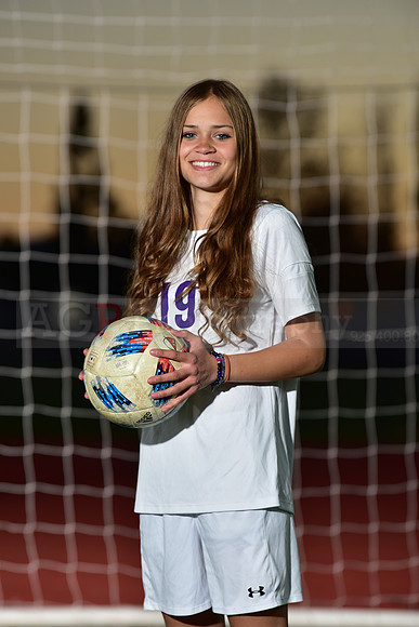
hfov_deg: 6.9
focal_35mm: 200
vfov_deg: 10.3
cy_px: 314
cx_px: 210
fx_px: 3489
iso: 250
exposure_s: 1/200
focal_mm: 200
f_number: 4.5
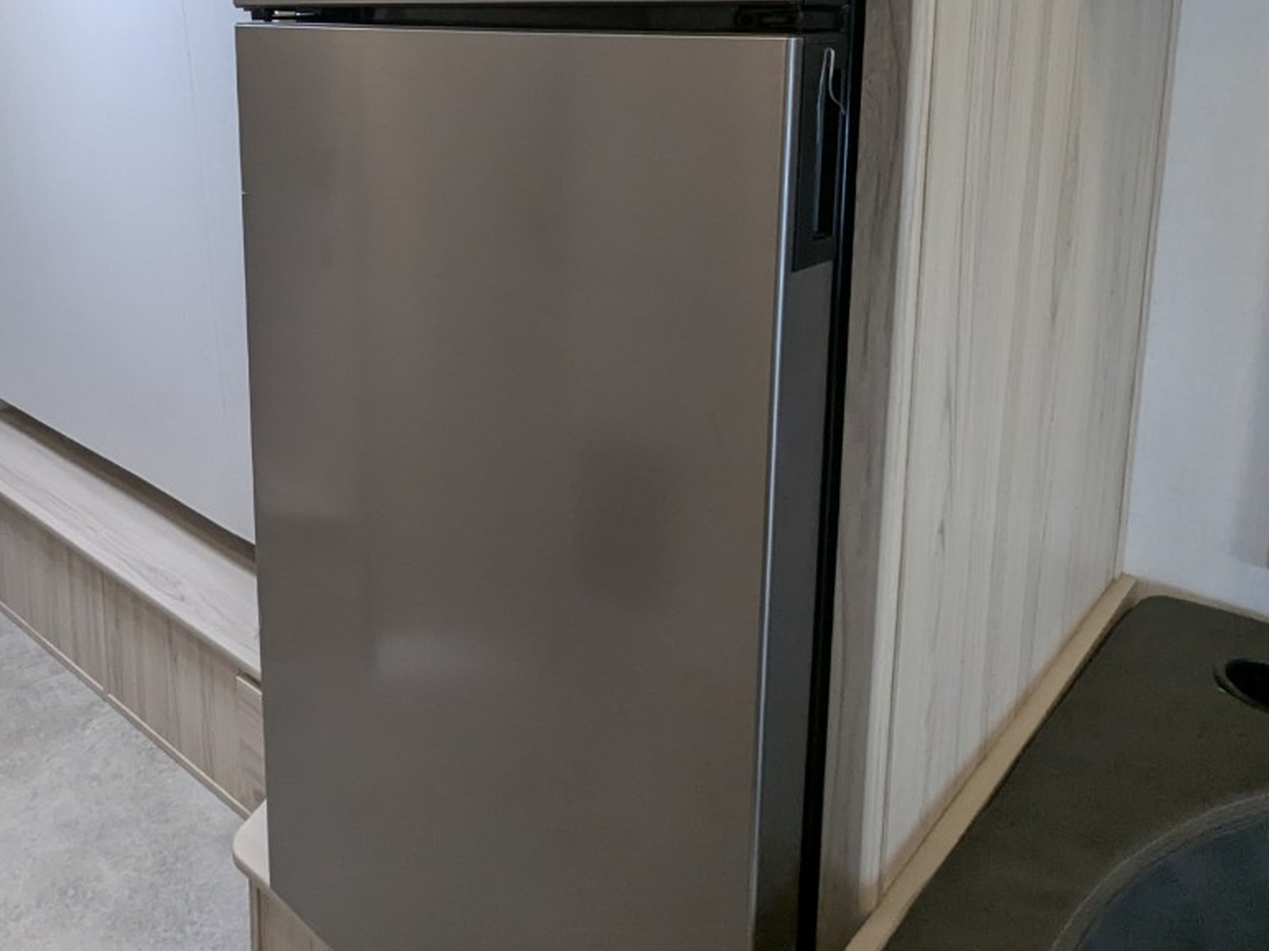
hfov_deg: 61.2
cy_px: 199
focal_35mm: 29
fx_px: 1063
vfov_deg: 45.9
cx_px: 521
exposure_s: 1/106
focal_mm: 2.35
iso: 130
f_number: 2.2
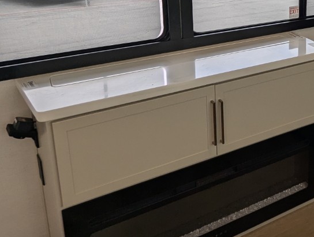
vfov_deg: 33.0
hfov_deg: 42.5
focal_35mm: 41
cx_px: 273
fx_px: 373
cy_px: 14
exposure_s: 1/145
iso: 43
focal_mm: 2.35
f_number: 2.2
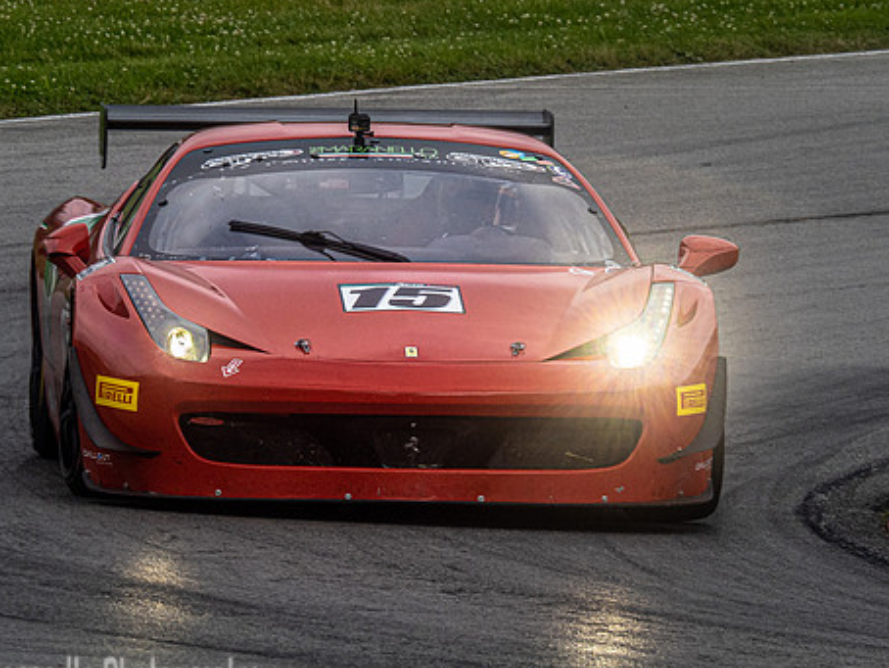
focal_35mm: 595
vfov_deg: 2.5
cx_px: 486
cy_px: 294
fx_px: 15289
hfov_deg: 3.3
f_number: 13
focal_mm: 210
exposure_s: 1/250
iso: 400
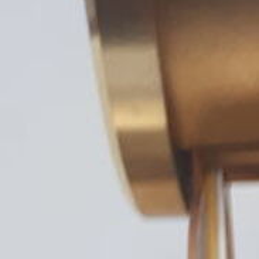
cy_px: 297
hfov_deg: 9.8
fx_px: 1473
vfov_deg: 9.9
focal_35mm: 174
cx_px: 341
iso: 160
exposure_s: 1/25
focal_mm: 3.6
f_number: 1.9
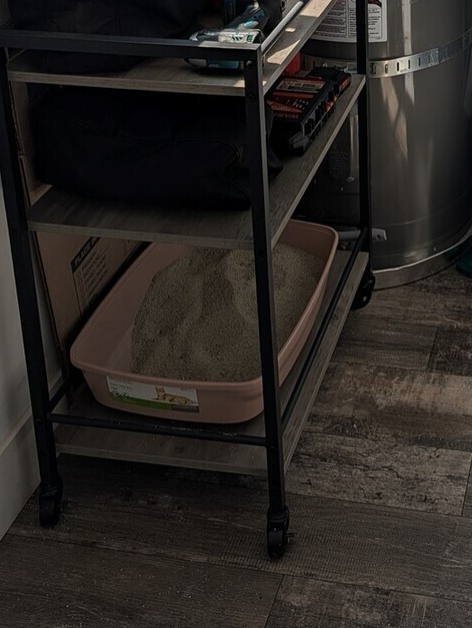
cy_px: -63
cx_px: 440
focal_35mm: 55
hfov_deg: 25.6
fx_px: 1000
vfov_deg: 31.1
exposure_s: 1/441
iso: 21
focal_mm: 6.9
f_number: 1.68
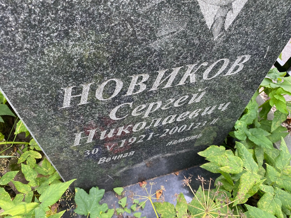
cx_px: 146
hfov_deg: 67.3
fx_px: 219
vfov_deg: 53.1
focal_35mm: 26
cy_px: 109
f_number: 1.8
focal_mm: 4.25
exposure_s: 1/121
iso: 125
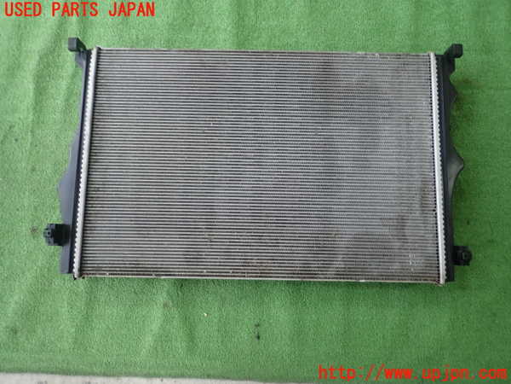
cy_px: 192
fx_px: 369
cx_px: 256
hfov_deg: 69.4
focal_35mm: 25
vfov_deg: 54.9
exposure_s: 1/80
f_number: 2
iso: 100
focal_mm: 4.5
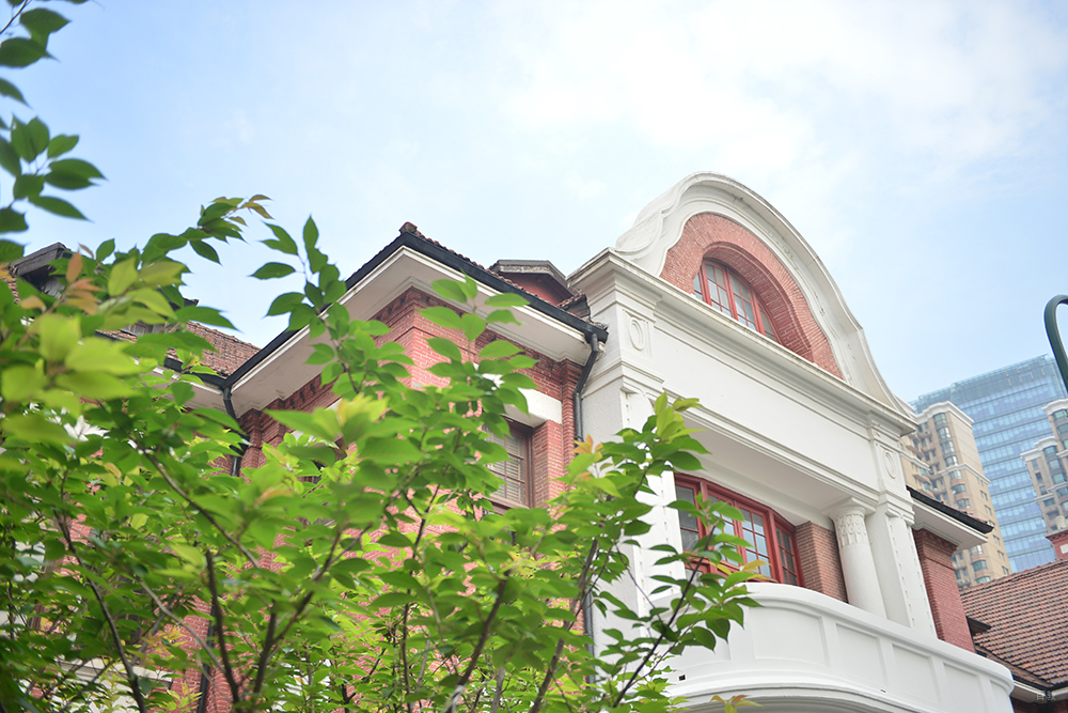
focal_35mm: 36
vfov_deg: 36.9
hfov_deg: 53.1
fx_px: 1068
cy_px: 356
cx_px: 534
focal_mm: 36
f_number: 2.8
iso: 160
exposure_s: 1/800
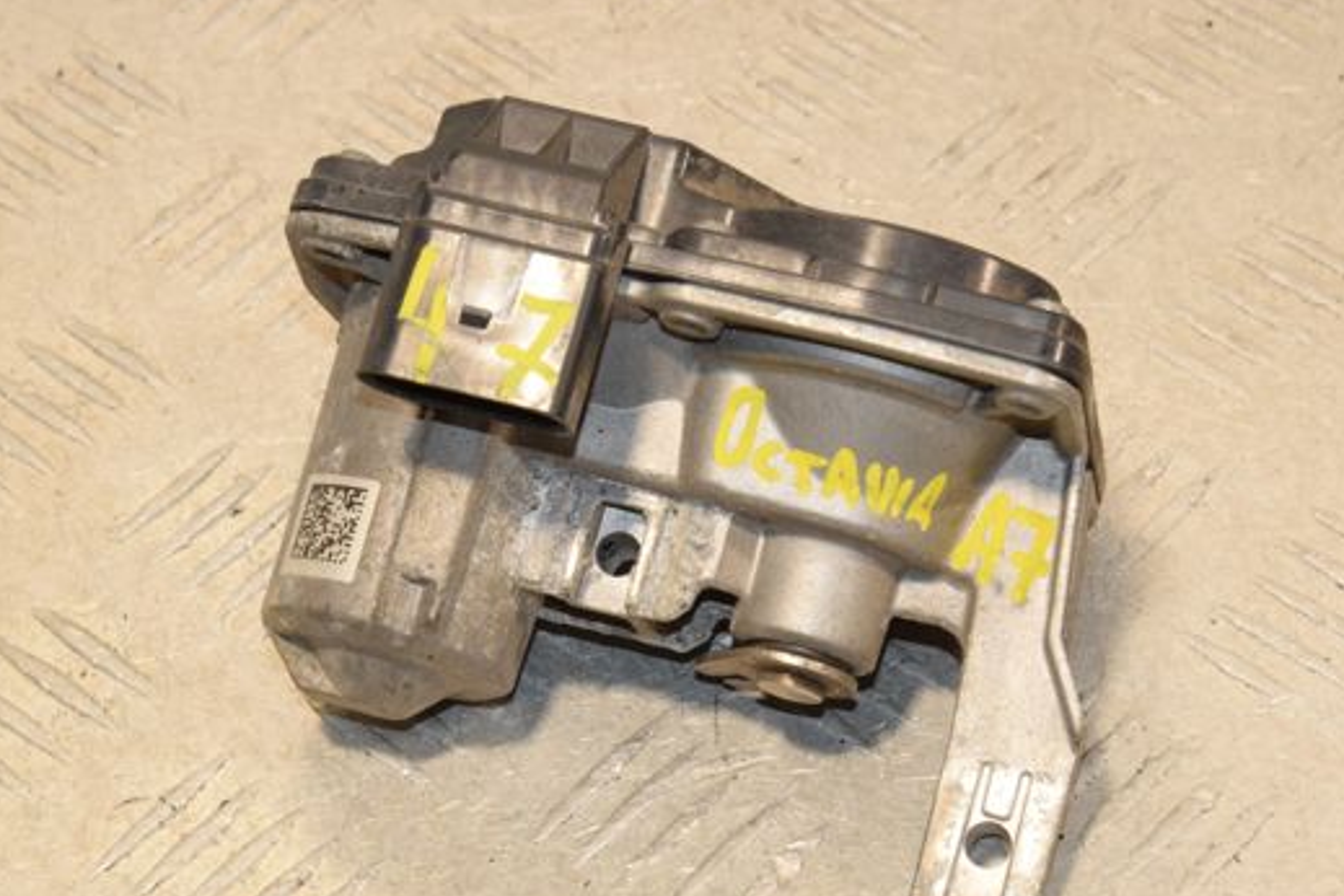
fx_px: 4554
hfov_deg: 16.8
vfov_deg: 11.2
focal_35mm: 122
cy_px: 440
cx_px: 694
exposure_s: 1/200
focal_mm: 66
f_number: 9
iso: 1600
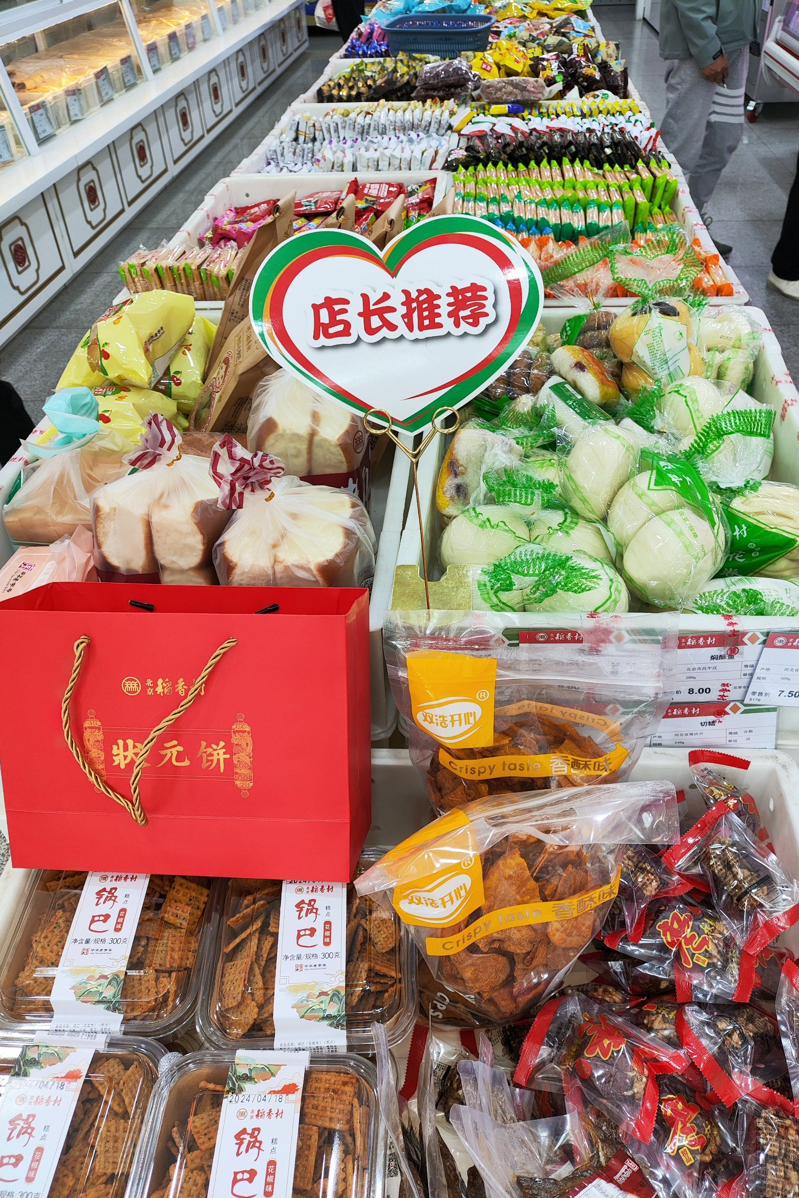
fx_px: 832
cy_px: 599
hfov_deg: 51.2
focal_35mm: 25
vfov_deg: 71.5
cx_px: 445
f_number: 1.8
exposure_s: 1/100
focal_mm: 4.68
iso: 117
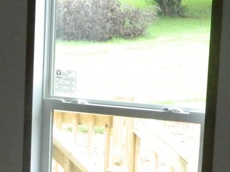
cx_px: -68
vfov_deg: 10.1
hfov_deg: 13.1
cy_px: 147
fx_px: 970
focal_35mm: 146
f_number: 3.3
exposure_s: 1/160
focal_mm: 6.2
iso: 400
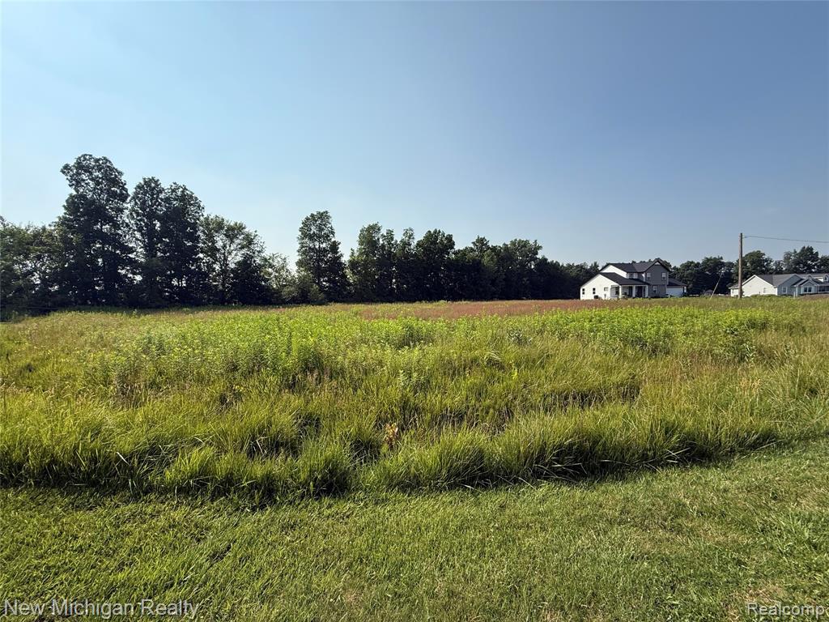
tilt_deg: -2.2
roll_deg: +1.6
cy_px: 311
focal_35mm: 14
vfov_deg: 85.7
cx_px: 414
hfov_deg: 102.1
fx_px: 335
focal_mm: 2.22
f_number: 2.2
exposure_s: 1/3125
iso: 50
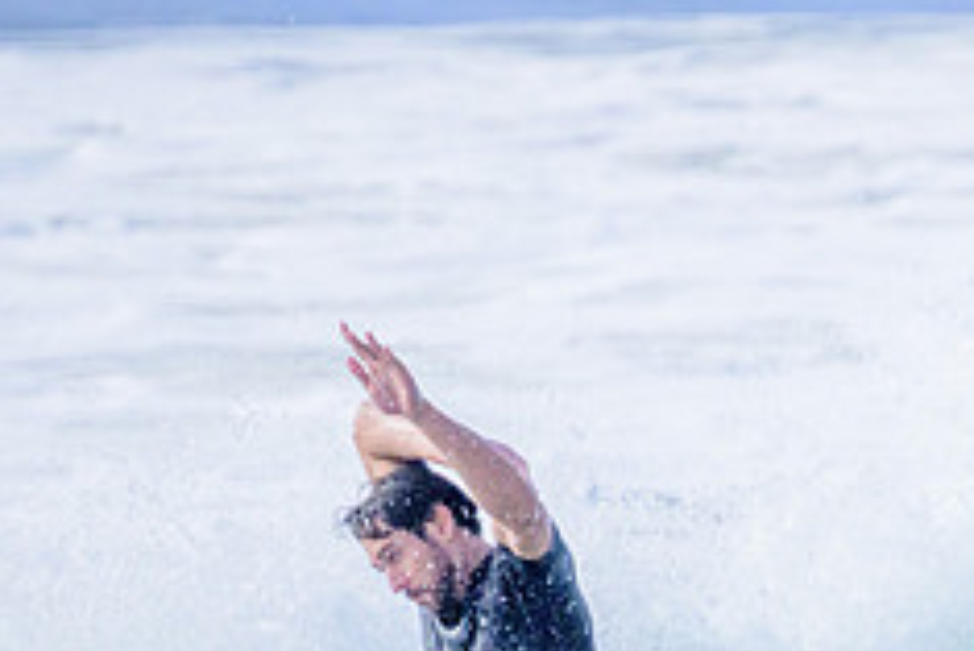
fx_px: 63292
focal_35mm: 2338
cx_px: 1021
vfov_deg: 0.6
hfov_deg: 0.9
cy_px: 938
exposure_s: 1/2000
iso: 1250
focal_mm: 800
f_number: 11
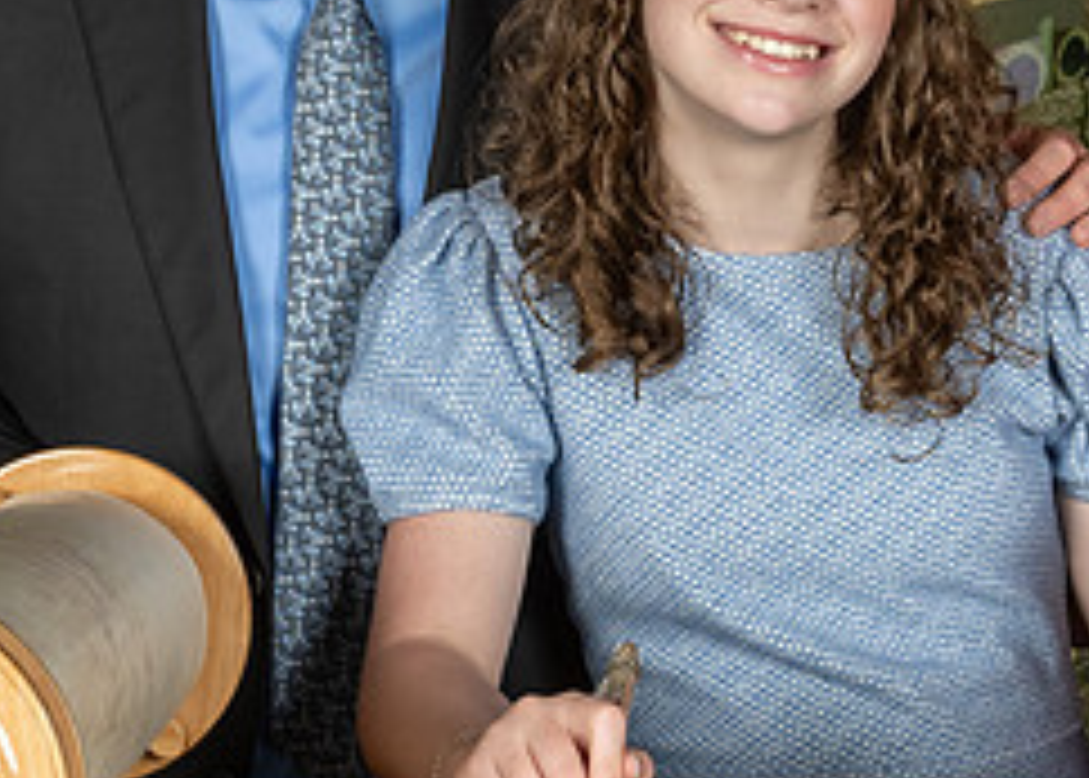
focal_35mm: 139
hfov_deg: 14.4
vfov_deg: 10.3
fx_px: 4300
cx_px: 783
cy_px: 141
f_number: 8
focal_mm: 34
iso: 640
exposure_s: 1/200
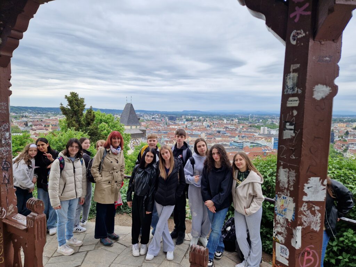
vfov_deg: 58.9
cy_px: 134
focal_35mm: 23
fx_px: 237
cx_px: 178
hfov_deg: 73.9
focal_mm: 5.4
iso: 50
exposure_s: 1/616
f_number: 1.8
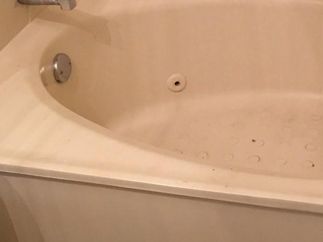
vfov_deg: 18.9
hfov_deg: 24.6
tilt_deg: -28.2
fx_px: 718
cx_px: 293
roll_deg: -1.8
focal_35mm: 77
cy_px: 36
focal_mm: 4.15
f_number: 2.2
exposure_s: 1/17
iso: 100
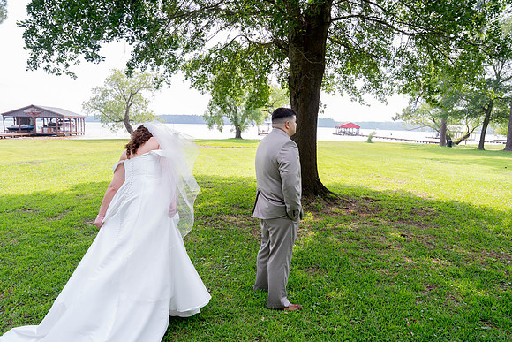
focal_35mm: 24
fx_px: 341
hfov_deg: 73.7
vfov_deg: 53.2
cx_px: 256
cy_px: 171
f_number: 4.5
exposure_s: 1/200
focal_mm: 24
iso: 200
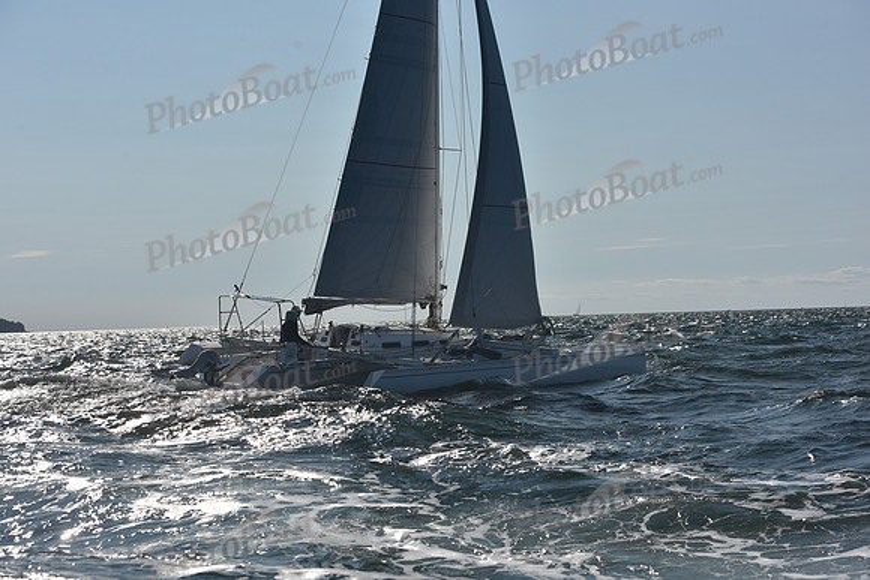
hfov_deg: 25.4
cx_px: 435
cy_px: 290
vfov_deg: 17.1
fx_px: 1934
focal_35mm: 80
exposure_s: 1/1250
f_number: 9
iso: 250
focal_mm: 80
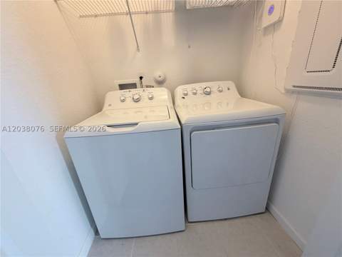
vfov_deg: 85.7
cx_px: 171
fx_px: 138
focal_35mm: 14
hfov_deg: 102.1
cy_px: 128
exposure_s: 1/60
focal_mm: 2.22
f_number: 2.2
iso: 200
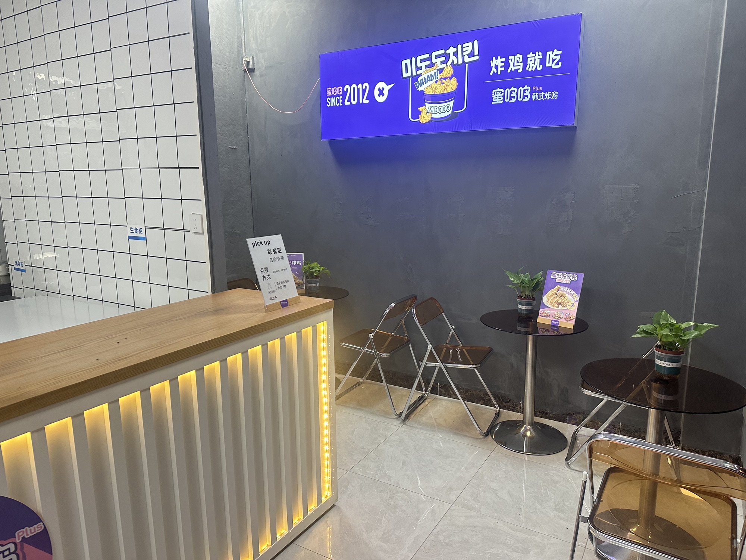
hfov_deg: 71.6
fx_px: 517
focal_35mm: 24
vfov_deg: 56.8
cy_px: 280
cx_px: 373
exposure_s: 1/50
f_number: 1.78
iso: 125
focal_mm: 6.86
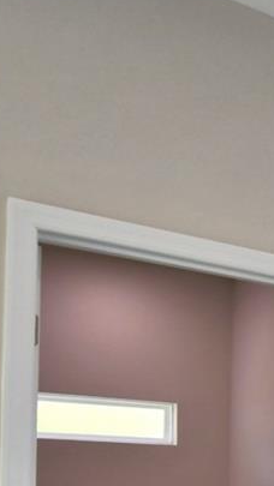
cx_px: 597
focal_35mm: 62
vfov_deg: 31.2
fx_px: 800
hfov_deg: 14.7
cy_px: 492
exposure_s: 1/125
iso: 220
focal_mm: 10
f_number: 4.5
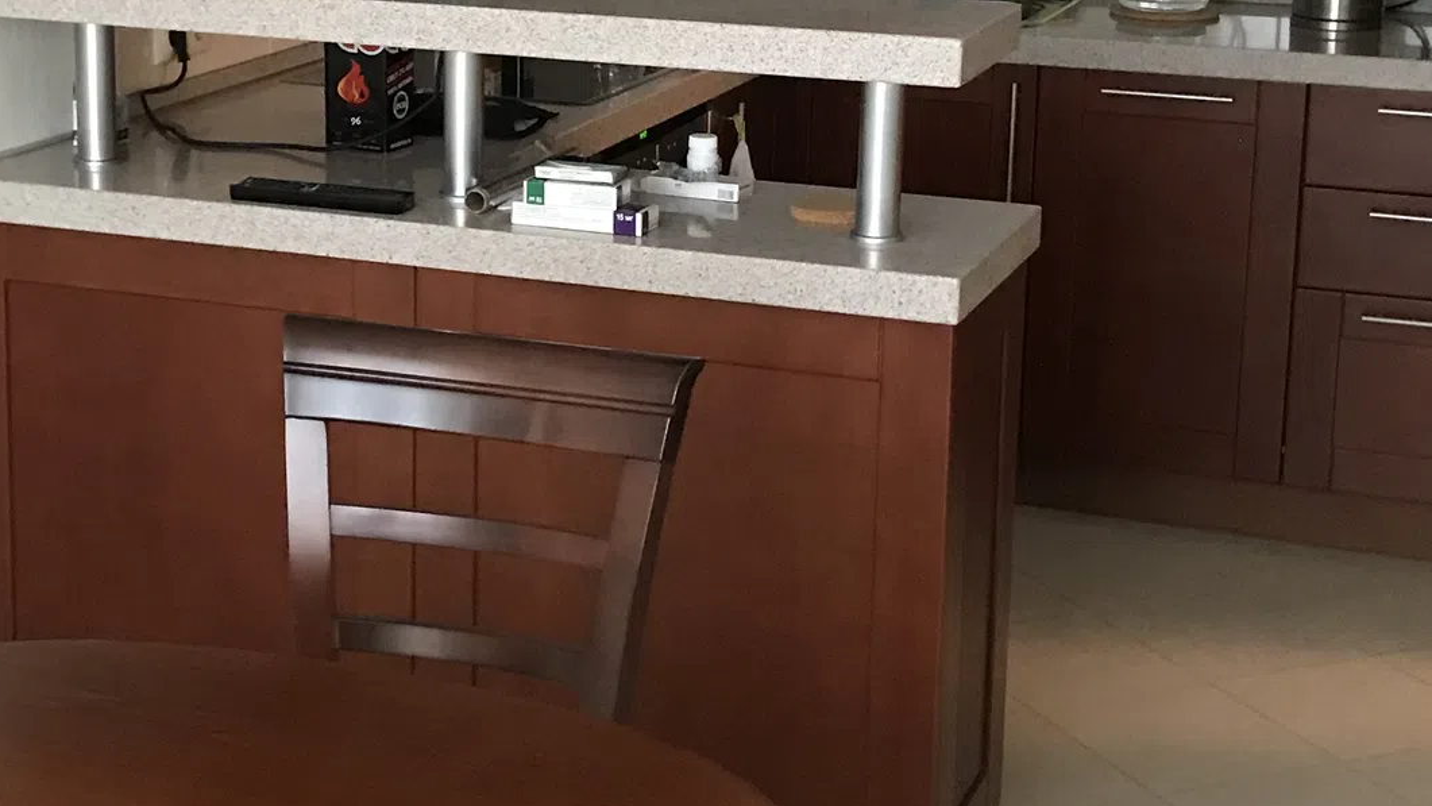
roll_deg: -1.9
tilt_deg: -10.1
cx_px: 557
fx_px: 2620
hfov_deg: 30.5
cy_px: 221
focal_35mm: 69
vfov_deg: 17.4
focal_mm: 3.99
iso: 80
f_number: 1.8
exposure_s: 1/7
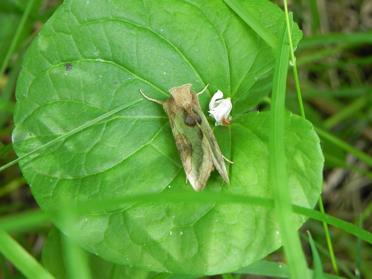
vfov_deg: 14.1
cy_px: 140
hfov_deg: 18.7
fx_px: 1128
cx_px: 186
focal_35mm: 105
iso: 361
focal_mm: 18.8
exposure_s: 1/30
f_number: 4
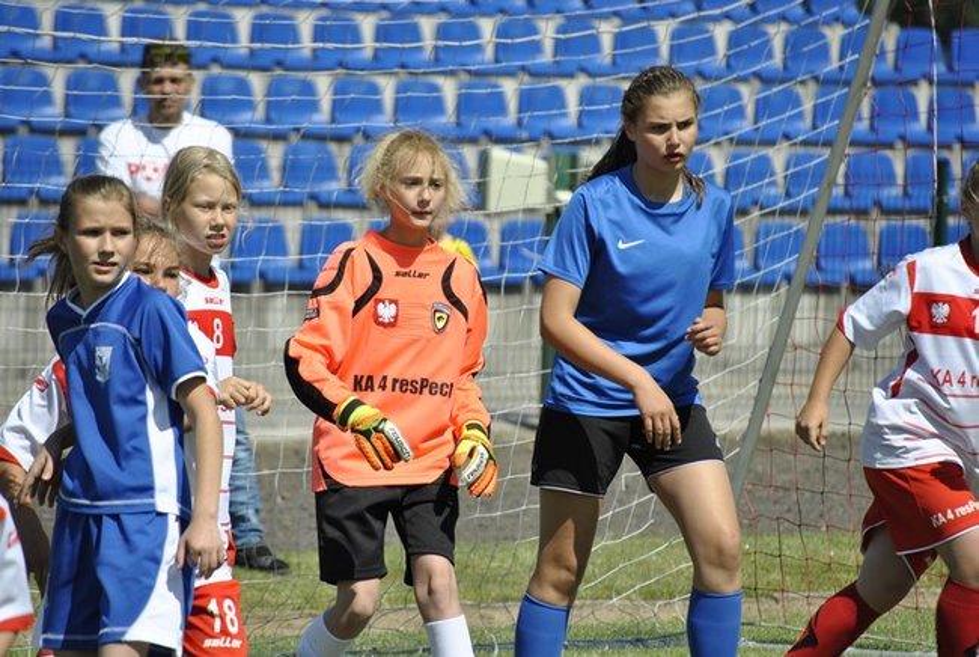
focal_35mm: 300
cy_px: 328
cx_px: 490
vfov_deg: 4.6
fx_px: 8173
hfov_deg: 6.9
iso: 200
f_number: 5.6
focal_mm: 200
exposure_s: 1/1000
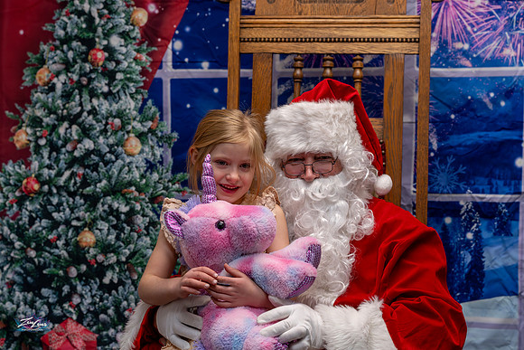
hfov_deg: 29.8
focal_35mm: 68
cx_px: 262
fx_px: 983
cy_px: 175
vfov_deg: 20.2
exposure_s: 1/400
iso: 2000
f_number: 4.5
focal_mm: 66
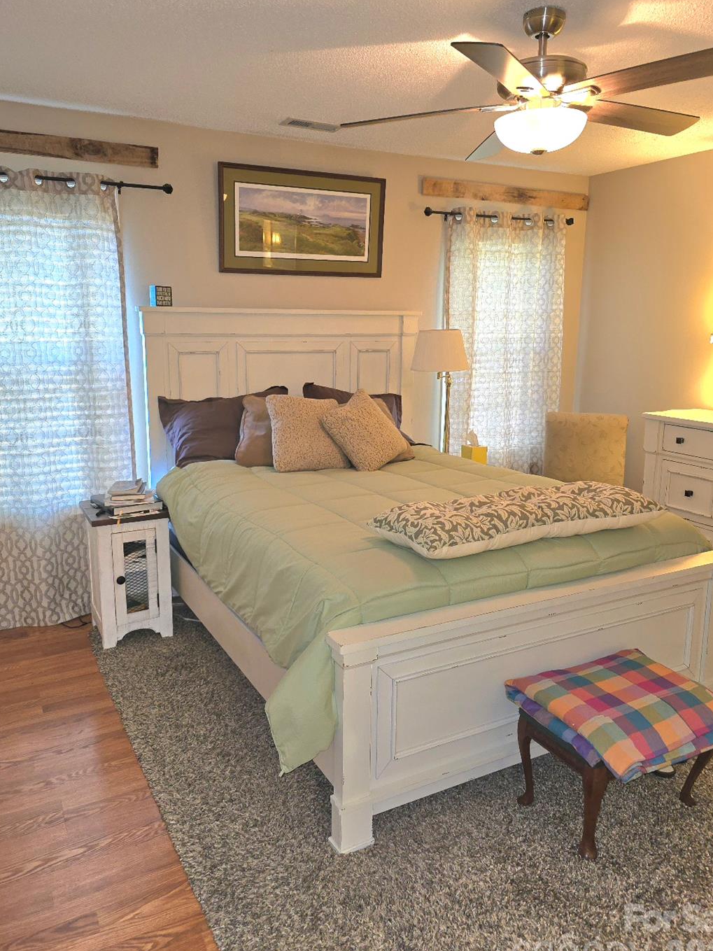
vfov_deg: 67.2
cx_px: 347
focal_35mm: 26
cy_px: 444
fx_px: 714
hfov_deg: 53.0
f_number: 1.7
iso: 160
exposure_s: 1/24
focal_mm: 6.3
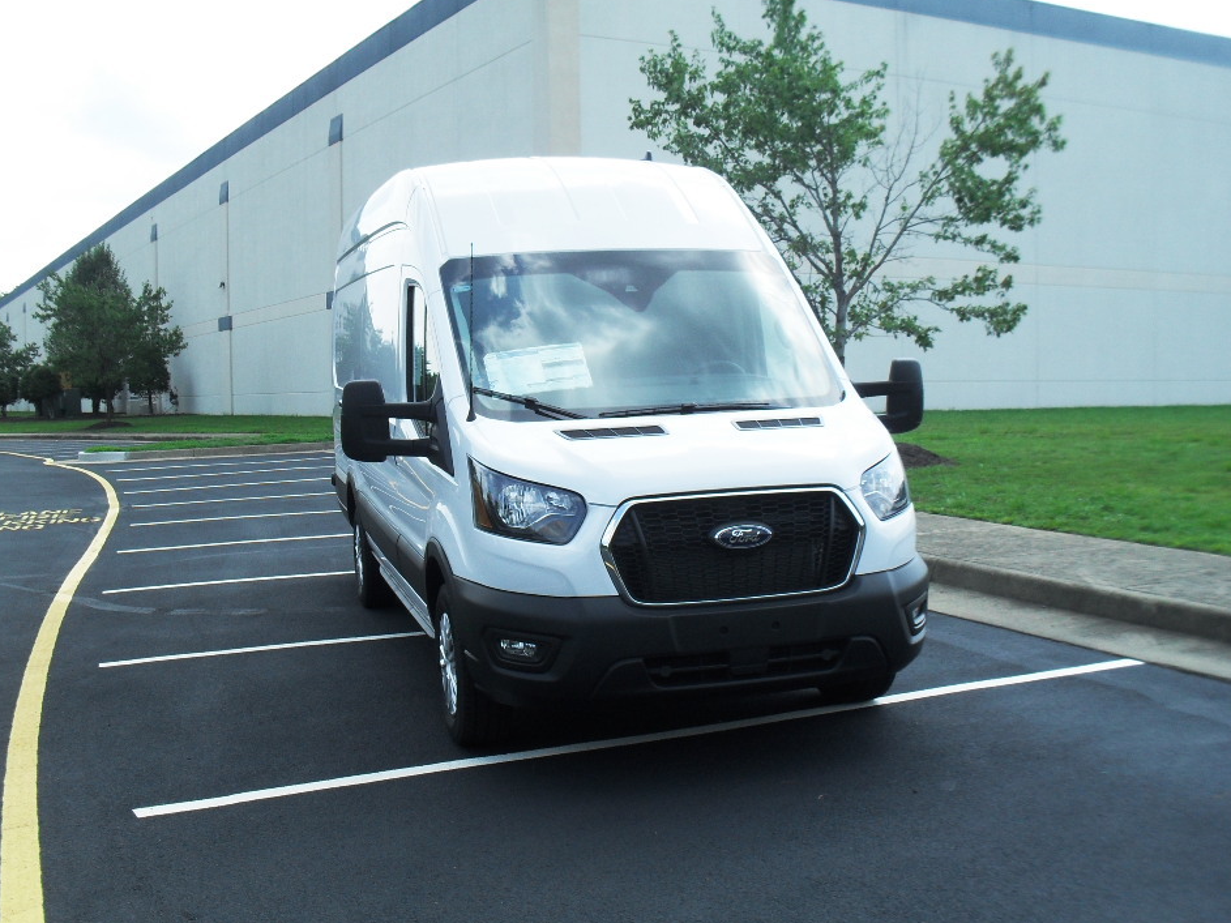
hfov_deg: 49.0
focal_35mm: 38
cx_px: 615
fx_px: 1351
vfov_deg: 37.7
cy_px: 461
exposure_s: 1/90
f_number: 8.4
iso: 100
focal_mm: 6.3
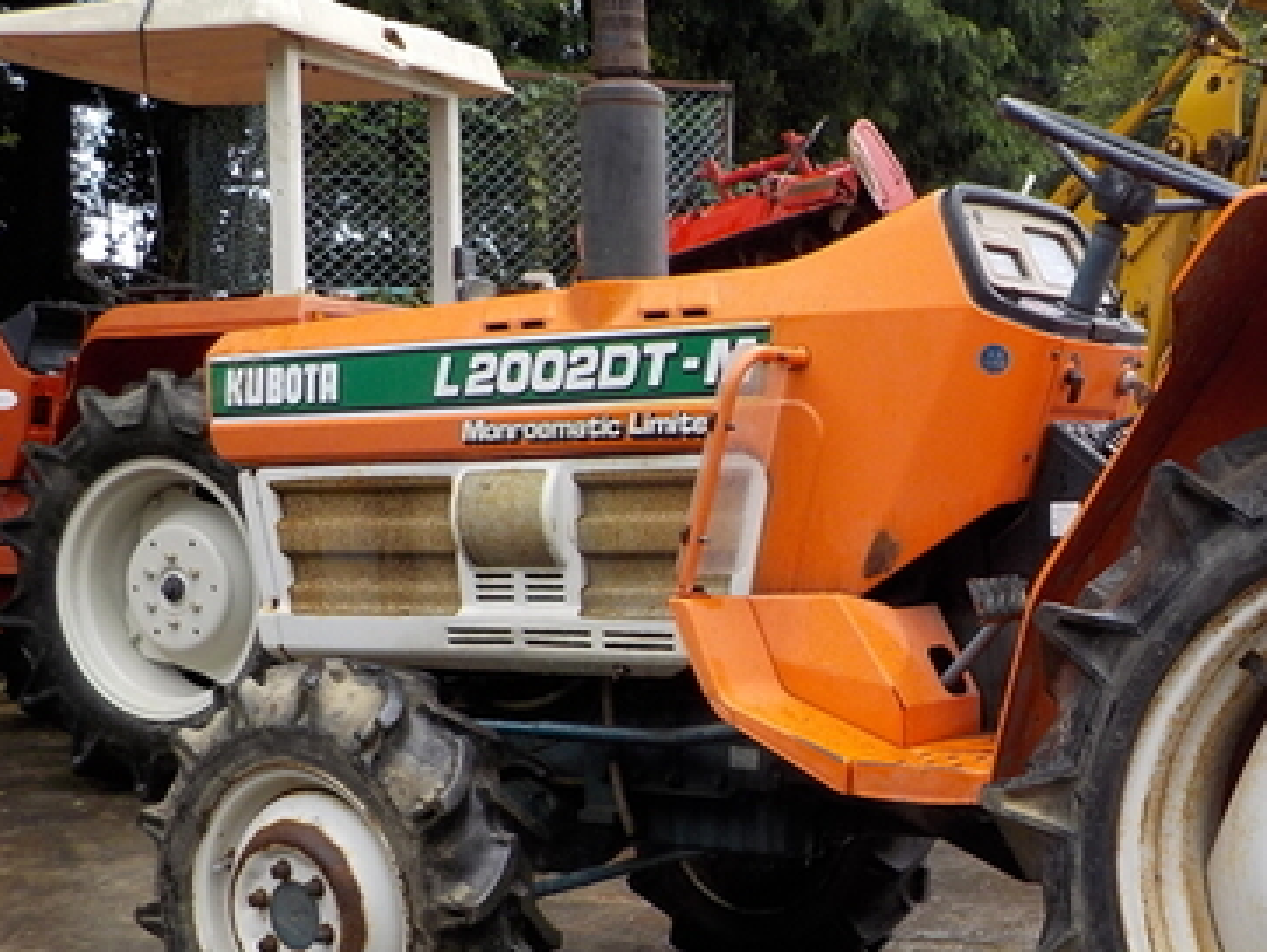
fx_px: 1941
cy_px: 595
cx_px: 1046
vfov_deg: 27.5
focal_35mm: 53
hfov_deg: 34.8
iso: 125
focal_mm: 4.1
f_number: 3.3
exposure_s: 1/80
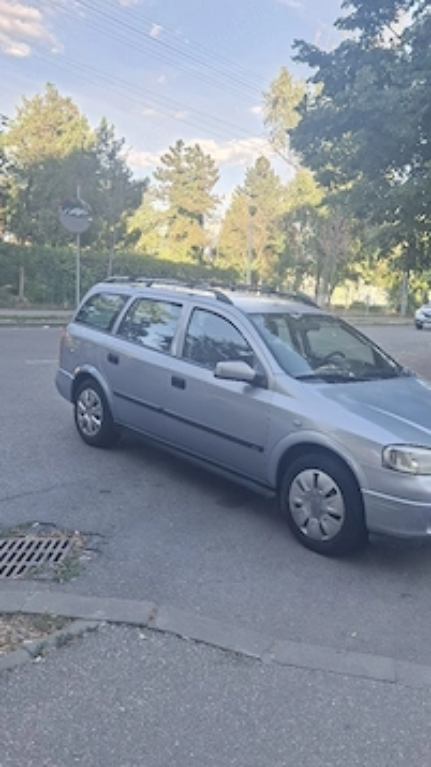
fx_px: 570
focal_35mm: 28
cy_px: 369
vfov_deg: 67.9
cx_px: 309
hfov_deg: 40.6
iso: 32
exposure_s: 1/120
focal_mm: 5.54
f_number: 1.8
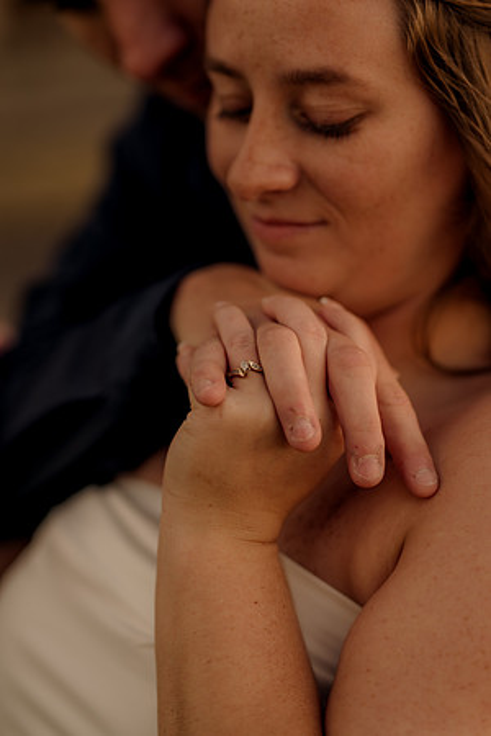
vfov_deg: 23.9
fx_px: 1739
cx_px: 246
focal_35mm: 85
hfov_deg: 16.1
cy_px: 368
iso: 100
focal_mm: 85
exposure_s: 1/80
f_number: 1.8
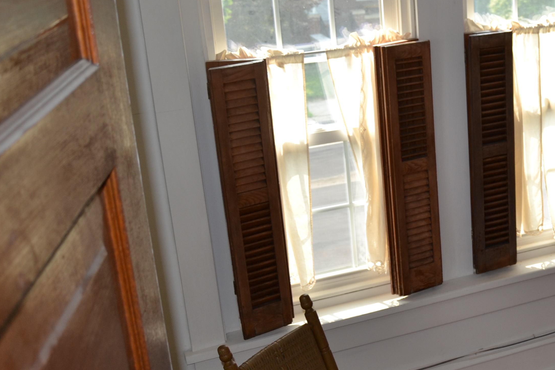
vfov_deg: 23.8
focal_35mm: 57
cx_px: 547
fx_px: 879
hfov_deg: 32.4
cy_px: 192
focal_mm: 18
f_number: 4
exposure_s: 1/125
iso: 125
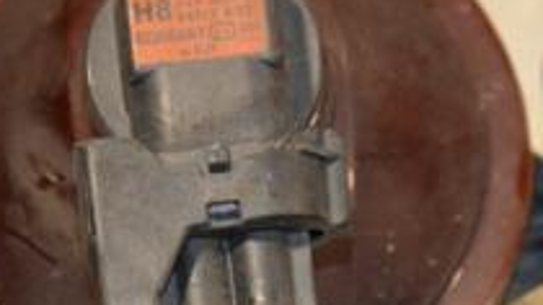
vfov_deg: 3.9
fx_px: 4520
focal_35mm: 314
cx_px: 243
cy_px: 215
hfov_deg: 6.9
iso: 800
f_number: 5.3
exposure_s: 1/200
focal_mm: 70
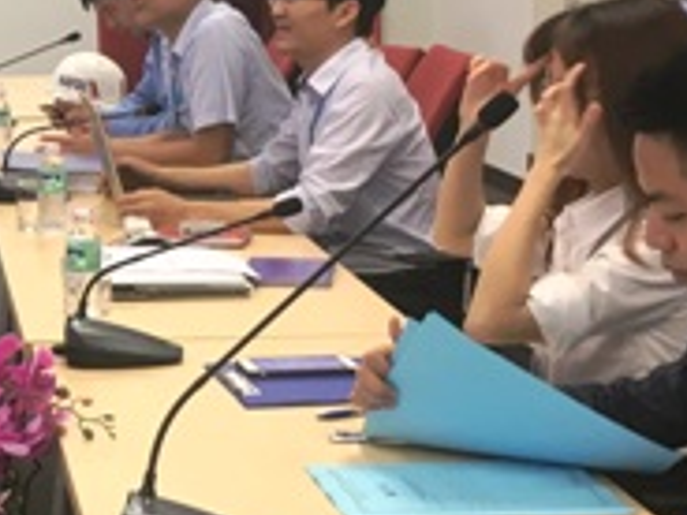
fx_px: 2004
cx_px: -127
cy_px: 142
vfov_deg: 14.6
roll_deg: +0.7
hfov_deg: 18.5
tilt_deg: -3.5
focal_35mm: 101
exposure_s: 1/33
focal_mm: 4.15
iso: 64
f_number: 2.2
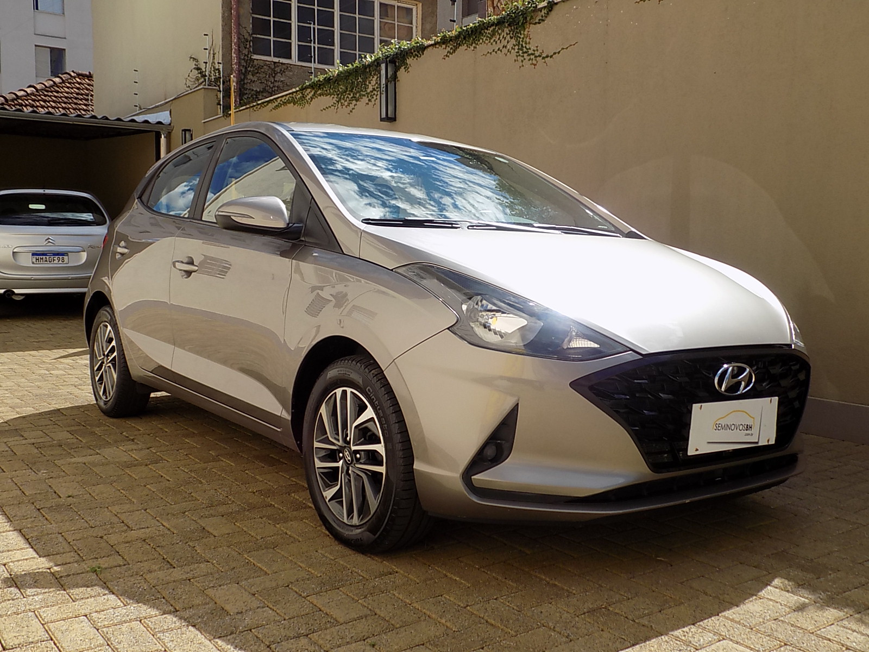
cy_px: 326
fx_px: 854
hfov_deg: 54.0
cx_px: 434
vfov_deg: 41.8
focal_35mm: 34
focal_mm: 6.1
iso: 80
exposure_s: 1/800
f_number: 3.4
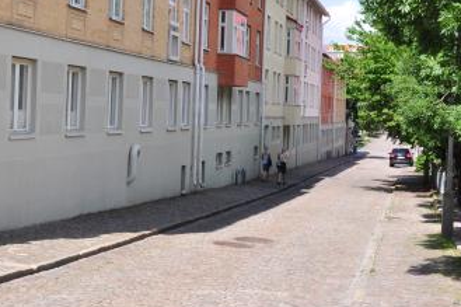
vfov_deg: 18.8
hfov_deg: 27.8
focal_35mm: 72
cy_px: 89
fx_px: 921
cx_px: 125
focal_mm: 26
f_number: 11
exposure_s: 1/500
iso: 640
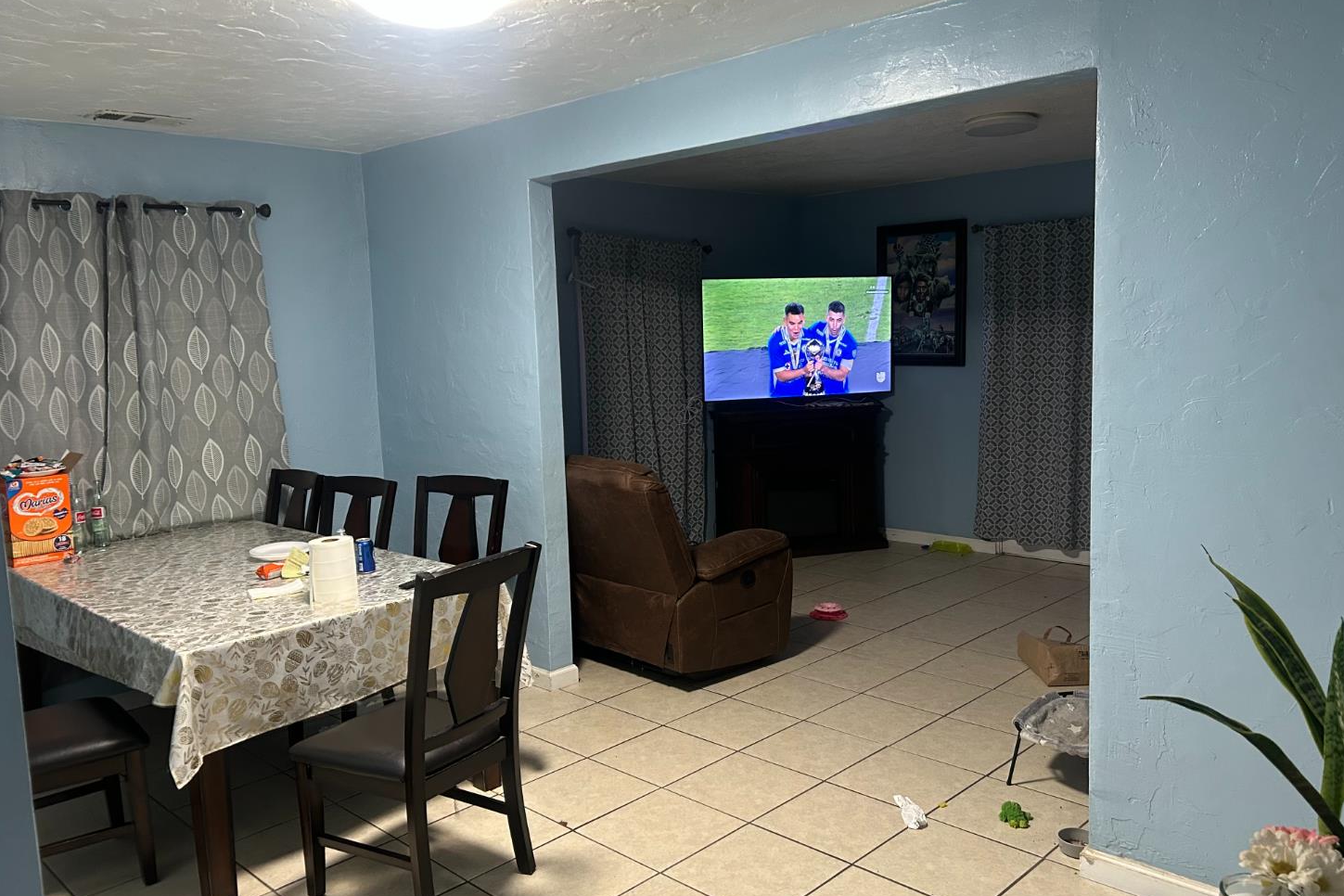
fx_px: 1045
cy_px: 436
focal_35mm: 28
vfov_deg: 46.4
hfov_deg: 65.5
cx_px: 679
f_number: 1.5
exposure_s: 1/60
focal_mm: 5.7
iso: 250
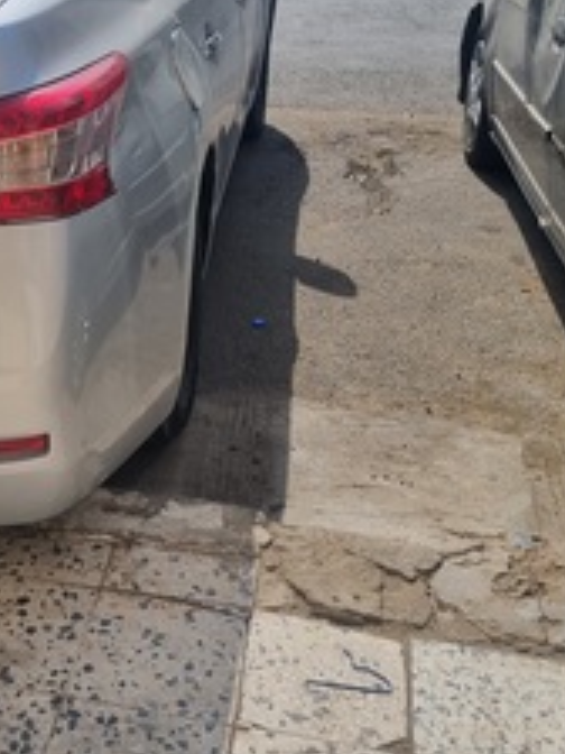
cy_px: 348
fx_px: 1153
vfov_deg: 36.2
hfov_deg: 26.6
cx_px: 55
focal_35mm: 53
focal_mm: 5.4
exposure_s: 1/5000
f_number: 1.8
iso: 50
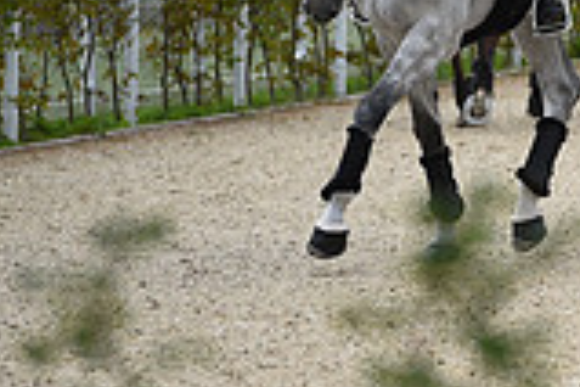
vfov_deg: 1.9
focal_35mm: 730
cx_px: 992
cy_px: -164
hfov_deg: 2.8
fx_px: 11760
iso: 320
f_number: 5
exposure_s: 1/800
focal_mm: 200
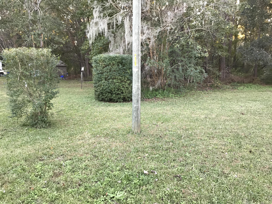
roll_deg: +0.1
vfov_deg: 49.7
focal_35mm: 28
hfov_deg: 63.4
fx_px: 220
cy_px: 102
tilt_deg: -9.6
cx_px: 136
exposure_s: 1/30
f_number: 1.8
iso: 32
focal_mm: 3.99
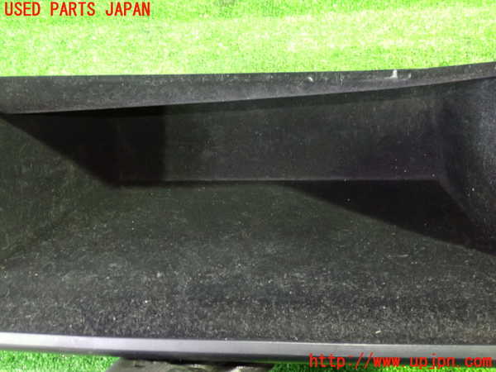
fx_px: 587
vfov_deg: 35.1
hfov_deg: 45.8
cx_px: 248
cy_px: 186
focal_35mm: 41
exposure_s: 1/10
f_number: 2.8
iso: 1250
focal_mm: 7.31
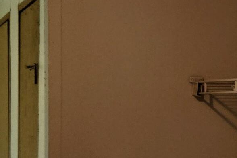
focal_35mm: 122
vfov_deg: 11.2
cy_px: 121
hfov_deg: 15.8
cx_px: 321
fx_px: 803
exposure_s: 1/120
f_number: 1.8
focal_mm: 5.4
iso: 80
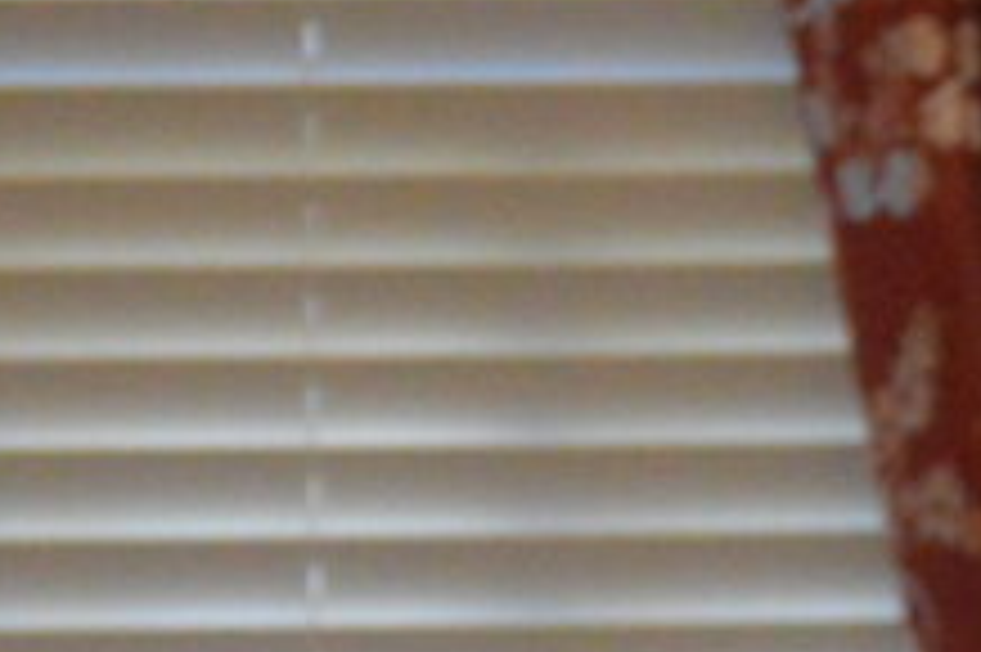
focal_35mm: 1011
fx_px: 27528
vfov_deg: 1.4
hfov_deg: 2.0
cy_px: 1500
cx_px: 2131
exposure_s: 1/200
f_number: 4.5
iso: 3200
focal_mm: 98
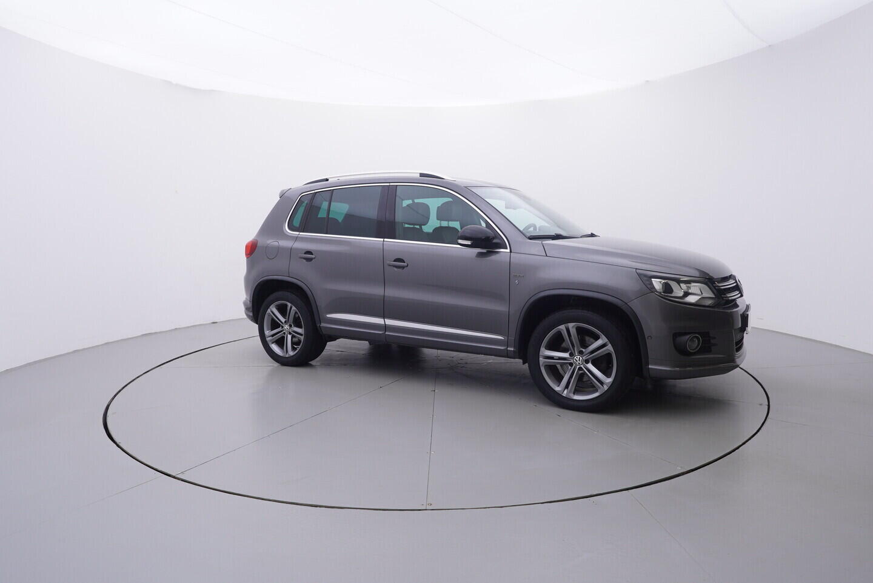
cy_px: 292
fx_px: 546
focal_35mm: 22
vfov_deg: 56.2
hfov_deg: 77.3
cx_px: 436
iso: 200
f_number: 5
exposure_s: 1/80
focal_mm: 15
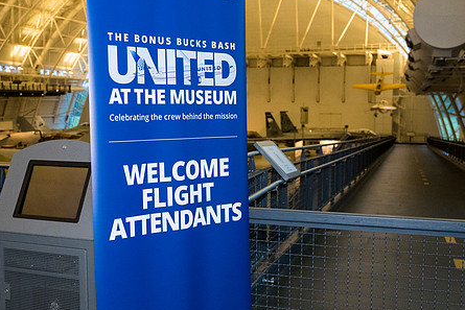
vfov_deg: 31.2
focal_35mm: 43
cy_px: 140
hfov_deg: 45.3
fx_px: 556
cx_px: 200
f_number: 4
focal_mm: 33
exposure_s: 1/125
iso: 3200
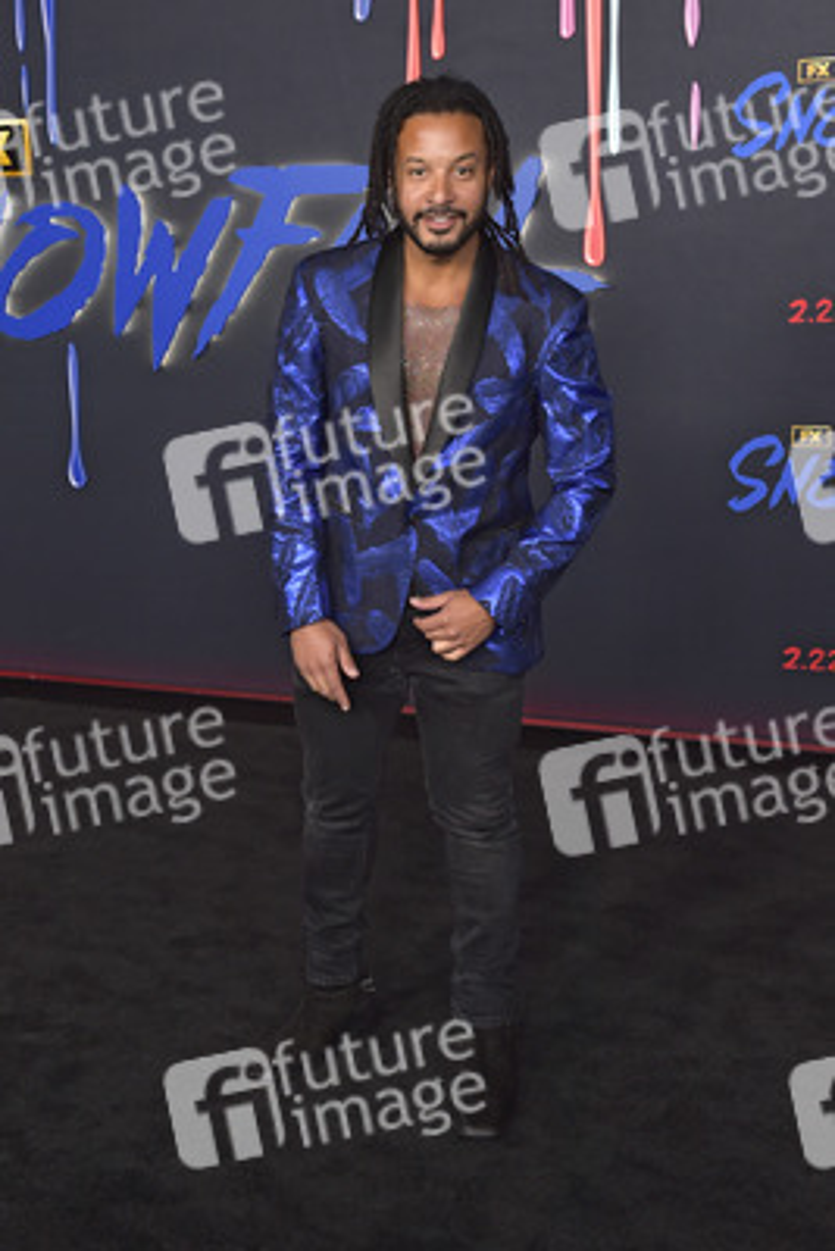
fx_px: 1738
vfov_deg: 39.6
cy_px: 626
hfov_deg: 27.0
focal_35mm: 50
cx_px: 418
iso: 2000
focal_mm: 50
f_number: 6.3
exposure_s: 1/250
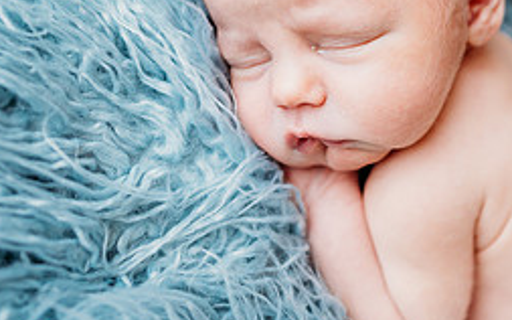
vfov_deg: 23.0
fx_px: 781
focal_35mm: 56
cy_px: 108
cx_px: 330
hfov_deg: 36.0
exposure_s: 1/200
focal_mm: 24
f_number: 2.2
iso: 80
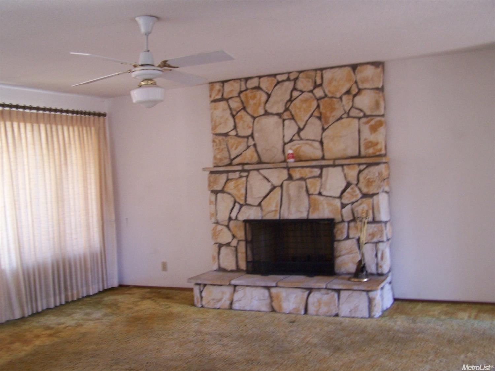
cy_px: 186
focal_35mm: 38
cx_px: 248
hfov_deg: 49.0
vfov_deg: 37.7
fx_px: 543
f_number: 2.8
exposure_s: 1/8
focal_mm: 6.3
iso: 140
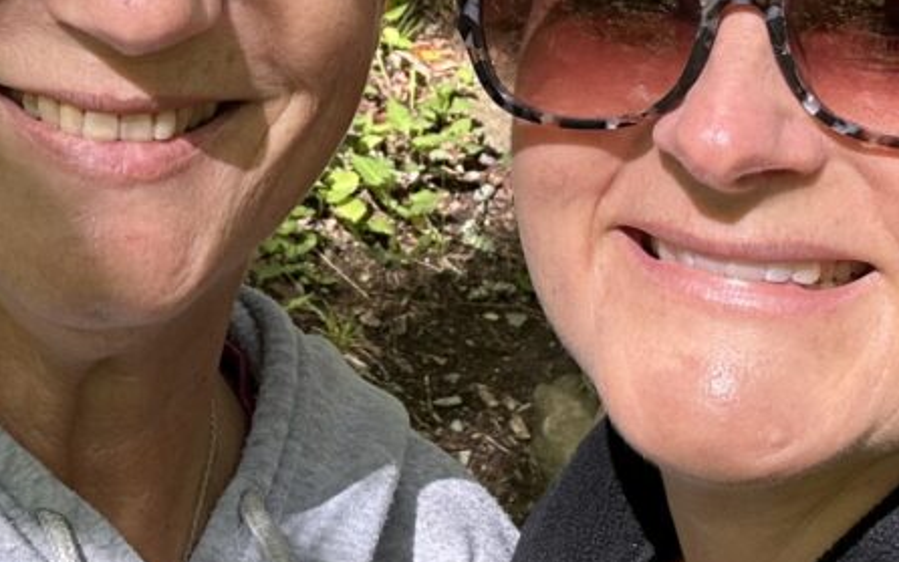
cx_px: 385
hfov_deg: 28.2
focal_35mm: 73
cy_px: 44
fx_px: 1789
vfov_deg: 17.6
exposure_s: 1/159
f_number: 1.9
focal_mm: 2.69
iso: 20
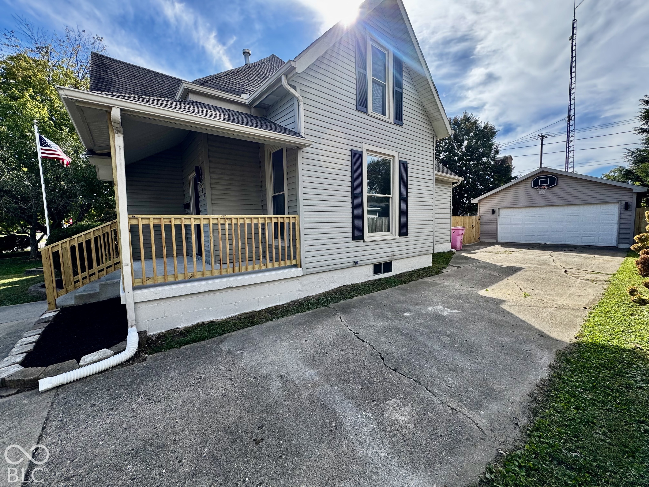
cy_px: 244
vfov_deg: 85.7
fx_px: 262
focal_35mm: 14
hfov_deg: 102.1
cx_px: 324
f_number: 2.2
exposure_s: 1/515
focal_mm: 2.22
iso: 40
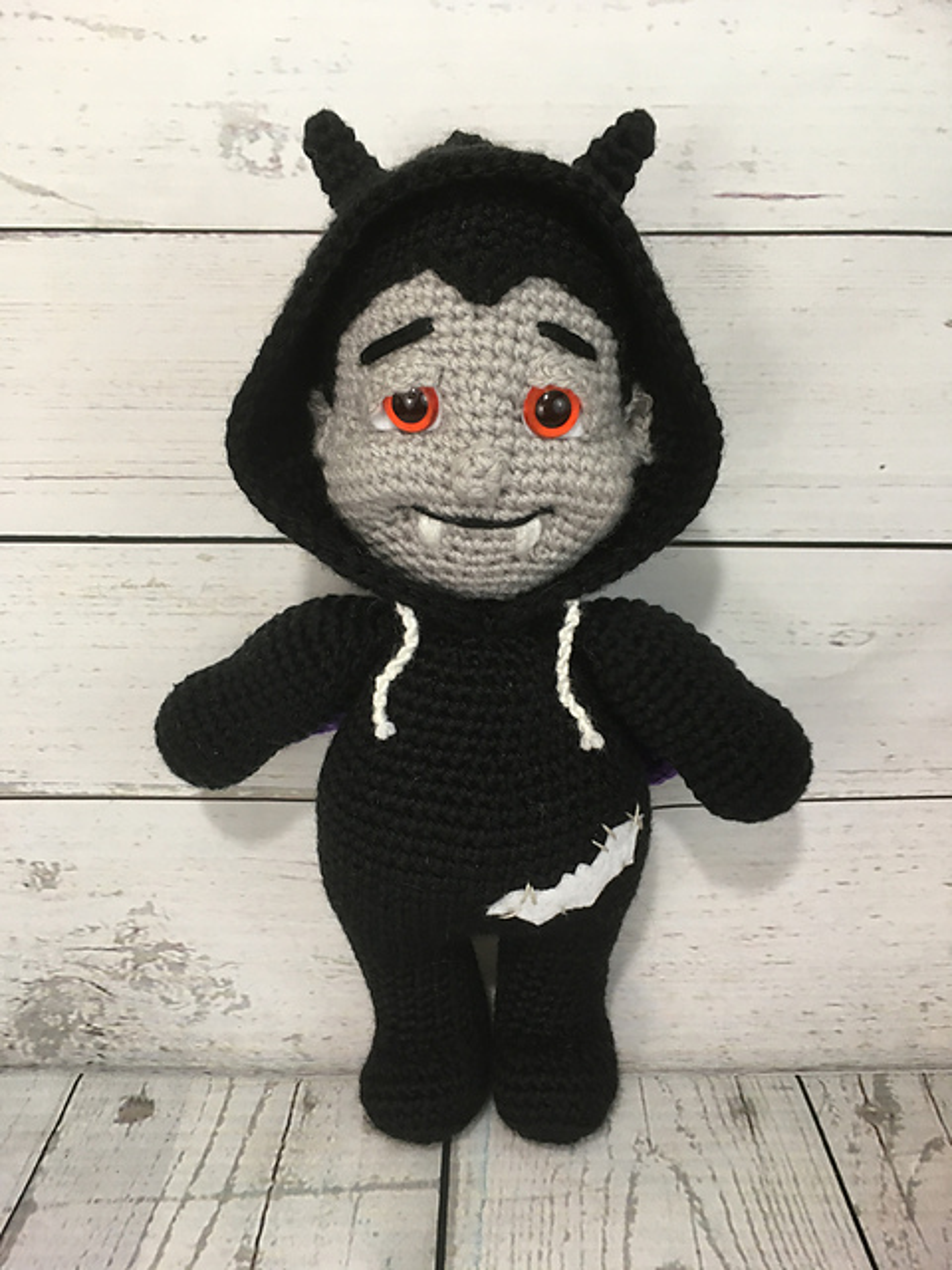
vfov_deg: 61.7
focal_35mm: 29
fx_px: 1063
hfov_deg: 48.2
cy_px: 635
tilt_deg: -25.6
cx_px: 476
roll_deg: +2.8
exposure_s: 1/30
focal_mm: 4.15
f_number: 2.2
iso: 80
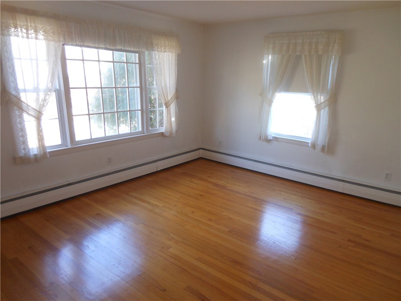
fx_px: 290
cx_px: 200
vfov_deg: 54.9
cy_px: 150
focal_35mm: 25
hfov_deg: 69.4
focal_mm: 4.5
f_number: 3.2
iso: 200
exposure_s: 1/30
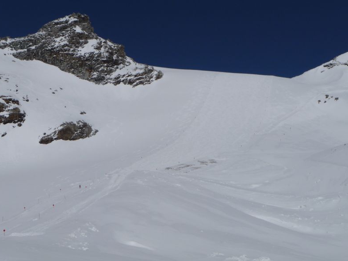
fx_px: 633
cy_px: 132
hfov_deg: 30.7
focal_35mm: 63
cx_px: 172
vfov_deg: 23.3
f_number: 10
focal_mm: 10.5
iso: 100
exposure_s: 1/1300
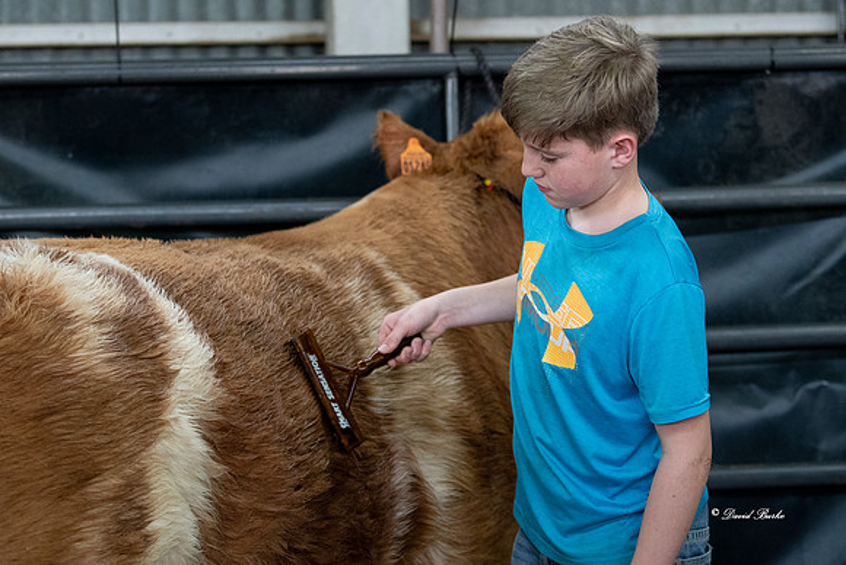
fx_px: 2468
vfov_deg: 13.0
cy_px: 282
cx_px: 423
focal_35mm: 105
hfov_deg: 19.5
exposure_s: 1/250
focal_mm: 70
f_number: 2.8
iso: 2500
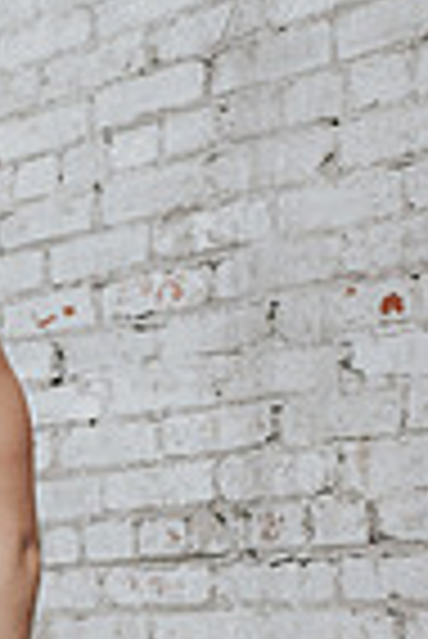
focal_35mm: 111
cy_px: 734
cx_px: -176
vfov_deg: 17.7
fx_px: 1975
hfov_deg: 11.9
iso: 800
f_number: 3.2
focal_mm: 35
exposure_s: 1/250
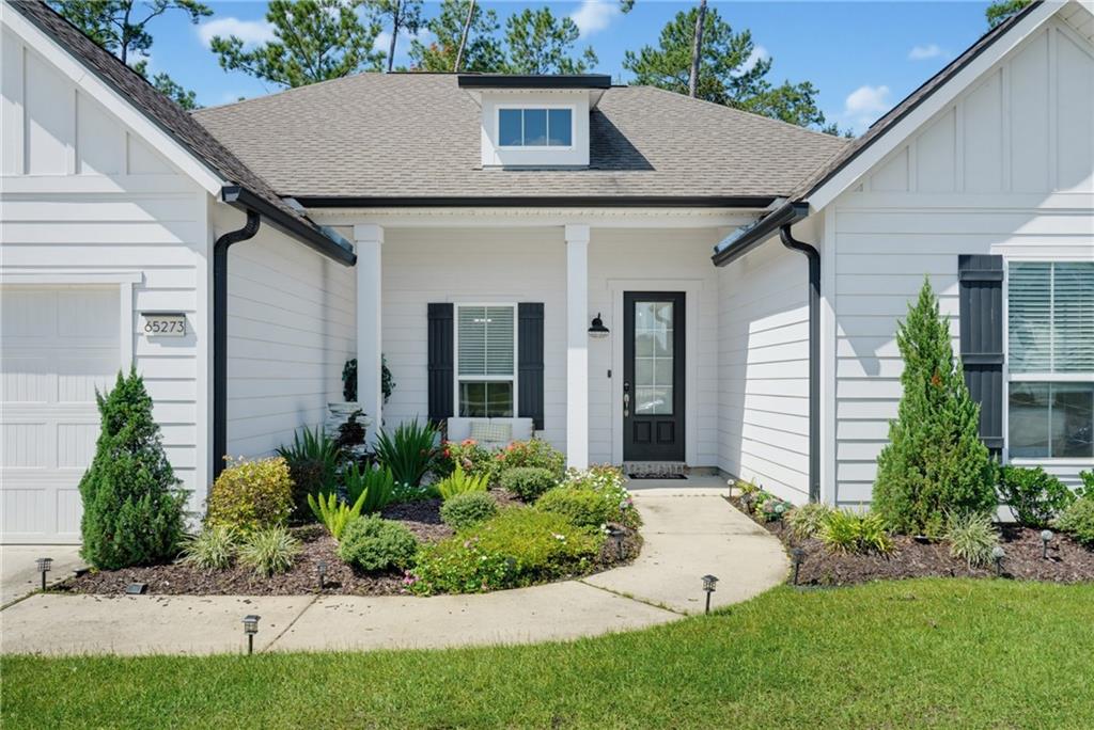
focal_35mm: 26
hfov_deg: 69.4
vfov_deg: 49.6
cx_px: 547
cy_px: 365
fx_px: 791
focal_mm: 26
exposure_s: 1/200
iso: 250
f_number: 14
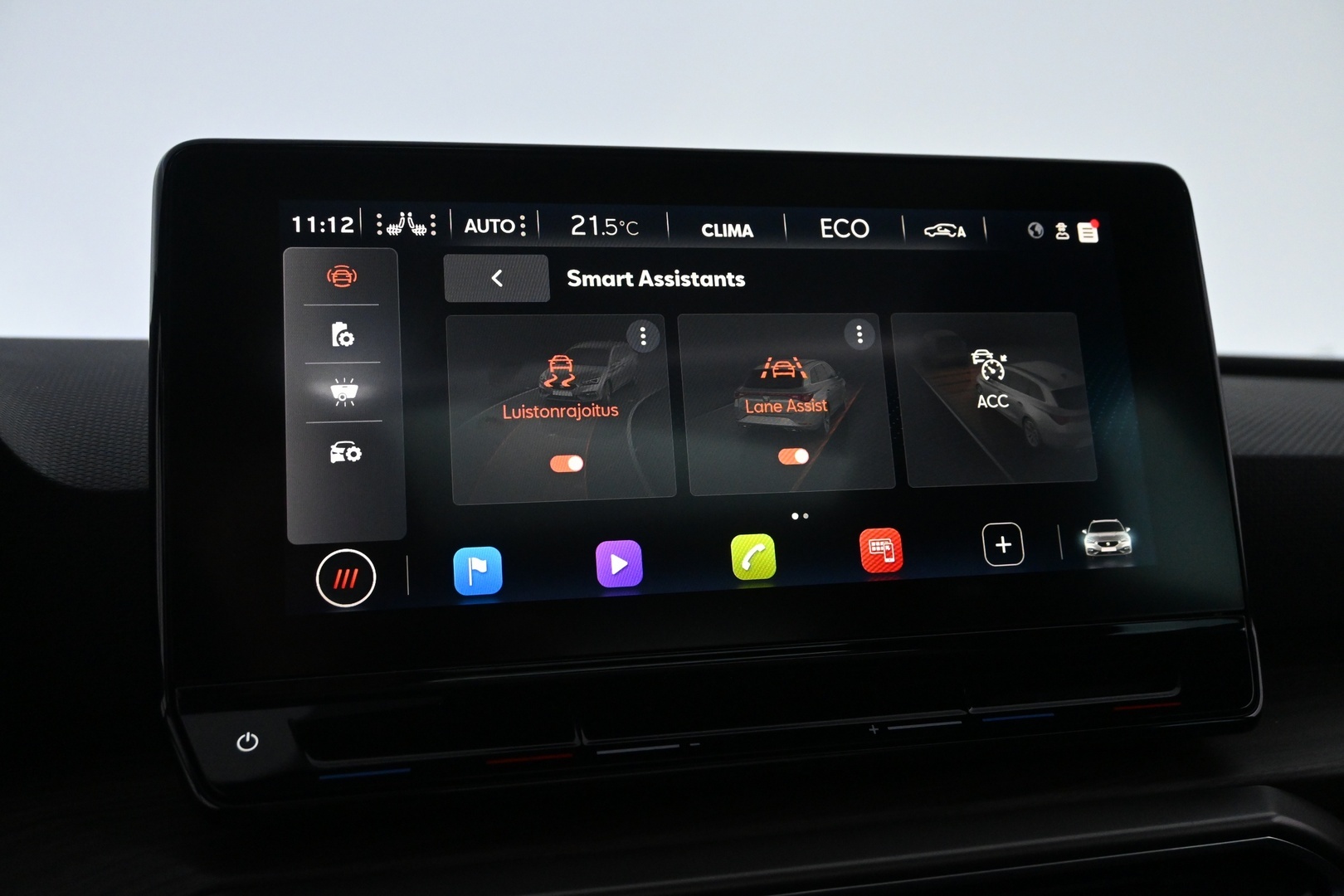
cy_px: 448
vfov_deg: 40.8
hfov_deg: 58.3
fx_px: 1204
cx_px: 672
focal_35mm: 32
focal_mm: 21.5
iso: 3200
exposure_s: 1/80
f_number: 5
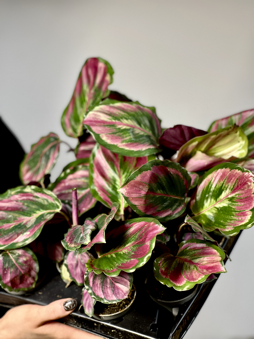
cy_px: 170
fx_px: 753
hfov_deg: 19.1
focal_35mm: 77
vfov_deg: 25.3
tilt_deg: -11.4
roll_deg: +0.2
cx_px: 127
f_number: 2.8
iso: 160
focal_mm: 9
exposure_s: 1/50
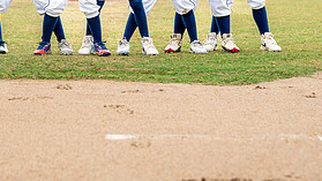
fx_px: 1016
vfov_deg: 10.0
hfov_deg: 17.9
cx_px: 81
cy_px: -54
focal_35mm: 119
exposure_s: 1/500
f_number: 2.5
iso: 160
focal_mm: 50
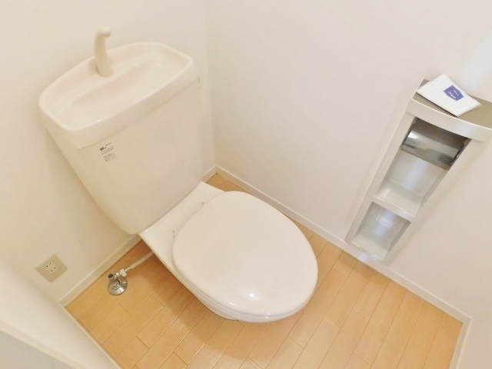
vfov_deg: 58.9
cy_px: 184
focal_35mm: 23
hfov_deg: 73.9
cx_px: 246
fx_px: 327
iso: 320
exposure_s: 1/30
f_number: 3
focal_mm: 4
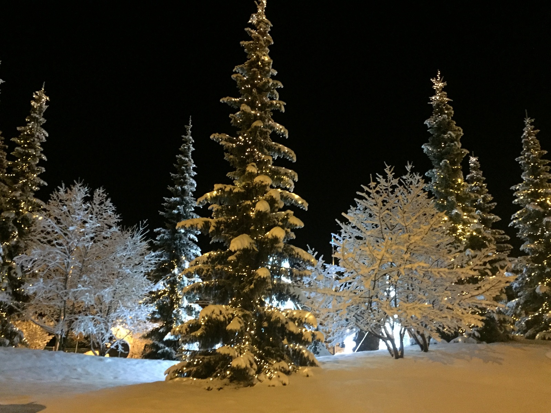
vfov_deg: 48.2
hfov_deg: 61.7
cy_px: 206
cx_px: 276
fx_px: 462
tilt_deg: +19.8
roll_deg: -2.7
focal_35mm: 29
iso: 1000
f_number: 2.2
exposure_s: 1/17
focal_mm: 4.15
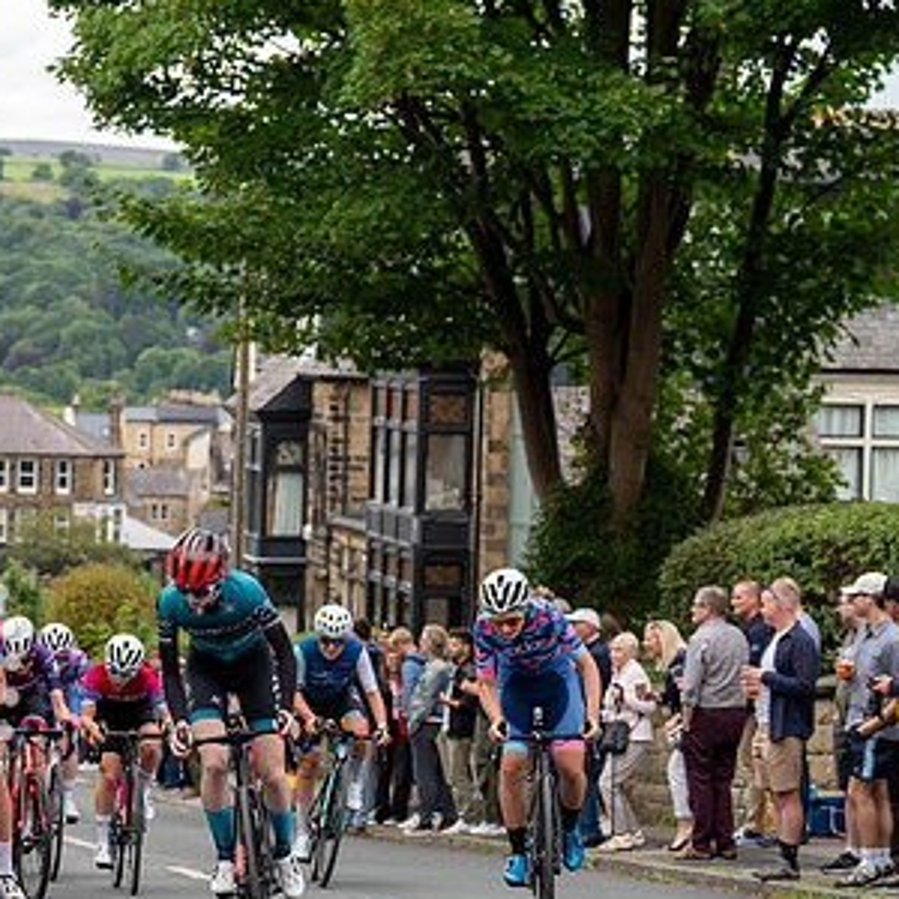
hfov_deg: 15.1
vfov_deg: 15.1
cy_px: 514
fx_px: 3379
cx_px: 204
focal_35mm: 115
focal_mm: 70
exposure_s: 1/500
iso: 500
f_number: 3.5
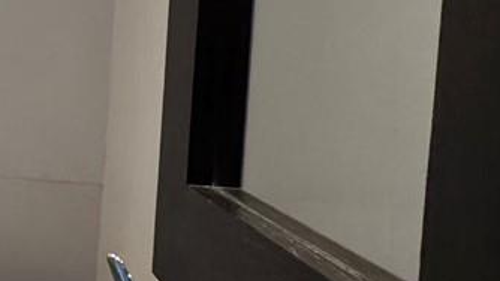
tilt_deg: -4.7
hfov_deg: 19.6
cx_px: -445
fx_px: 968
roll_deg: -1.3
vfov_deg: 16.5
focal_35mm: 73
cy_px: 72
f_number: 2.2
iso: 320
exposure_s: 1/120
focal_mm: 2.22
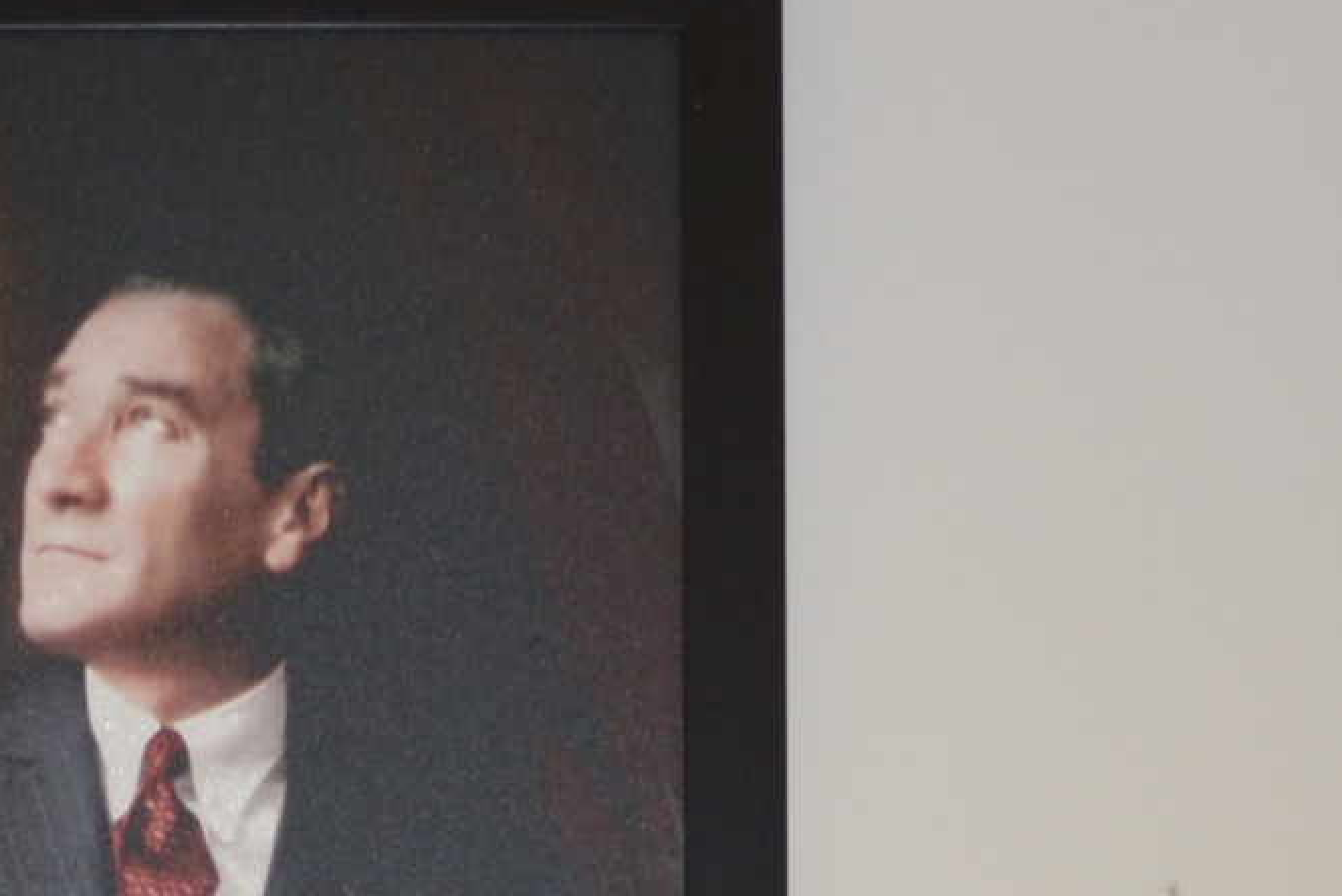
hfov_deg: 10.9
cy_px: 1897
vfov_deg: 7.0
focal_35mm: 187
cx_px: 174
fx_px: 6974
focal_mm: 24
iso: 360
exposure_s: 1/30
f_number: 4
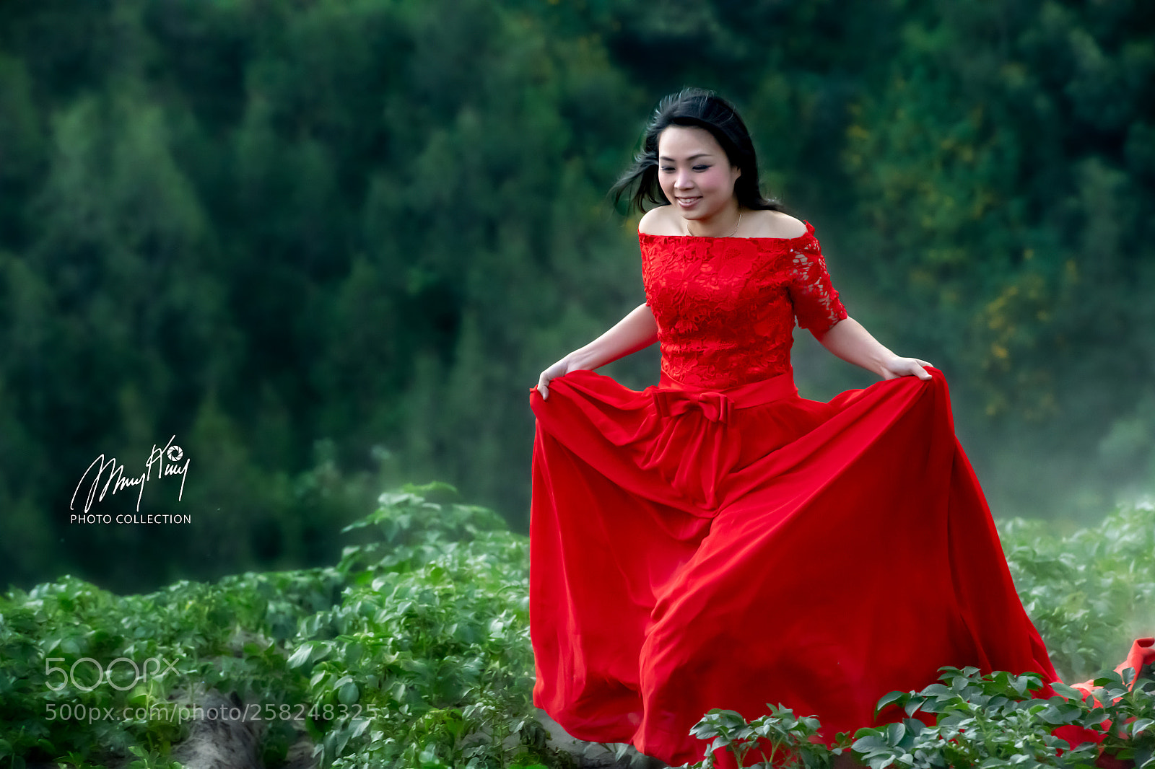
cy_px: 384
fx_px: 6415
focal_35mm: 200
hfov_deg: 10.3
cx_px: 578
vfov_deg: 6.9
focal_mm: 200
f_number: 9
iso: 3200
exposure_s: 1/800
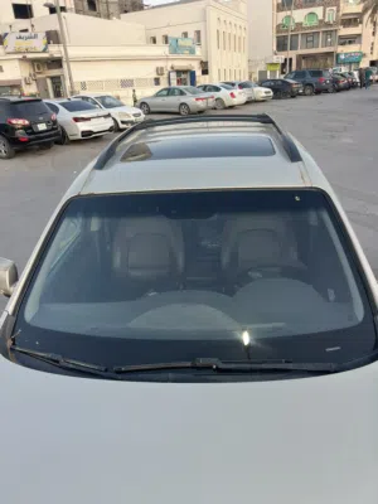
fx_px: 379
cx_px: 189
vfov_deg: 67.3
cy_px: 252
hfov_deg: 53.1
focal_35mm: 26
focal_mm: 5.7
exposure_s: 1/100
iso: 80
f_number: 1.5
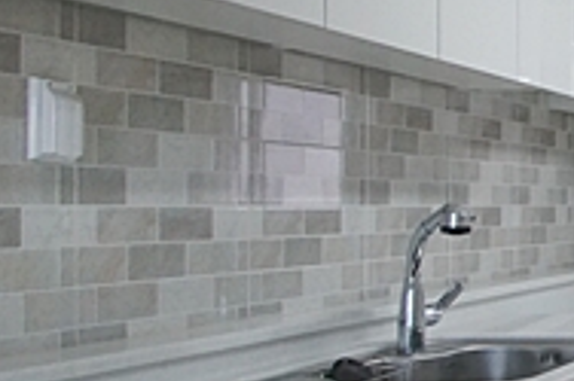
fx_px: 1020
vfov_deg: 21.2
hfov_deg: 20.9
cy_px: 195
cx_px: 1044
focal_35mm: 64
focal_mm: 10
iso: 800
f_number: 4
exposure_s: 1/200
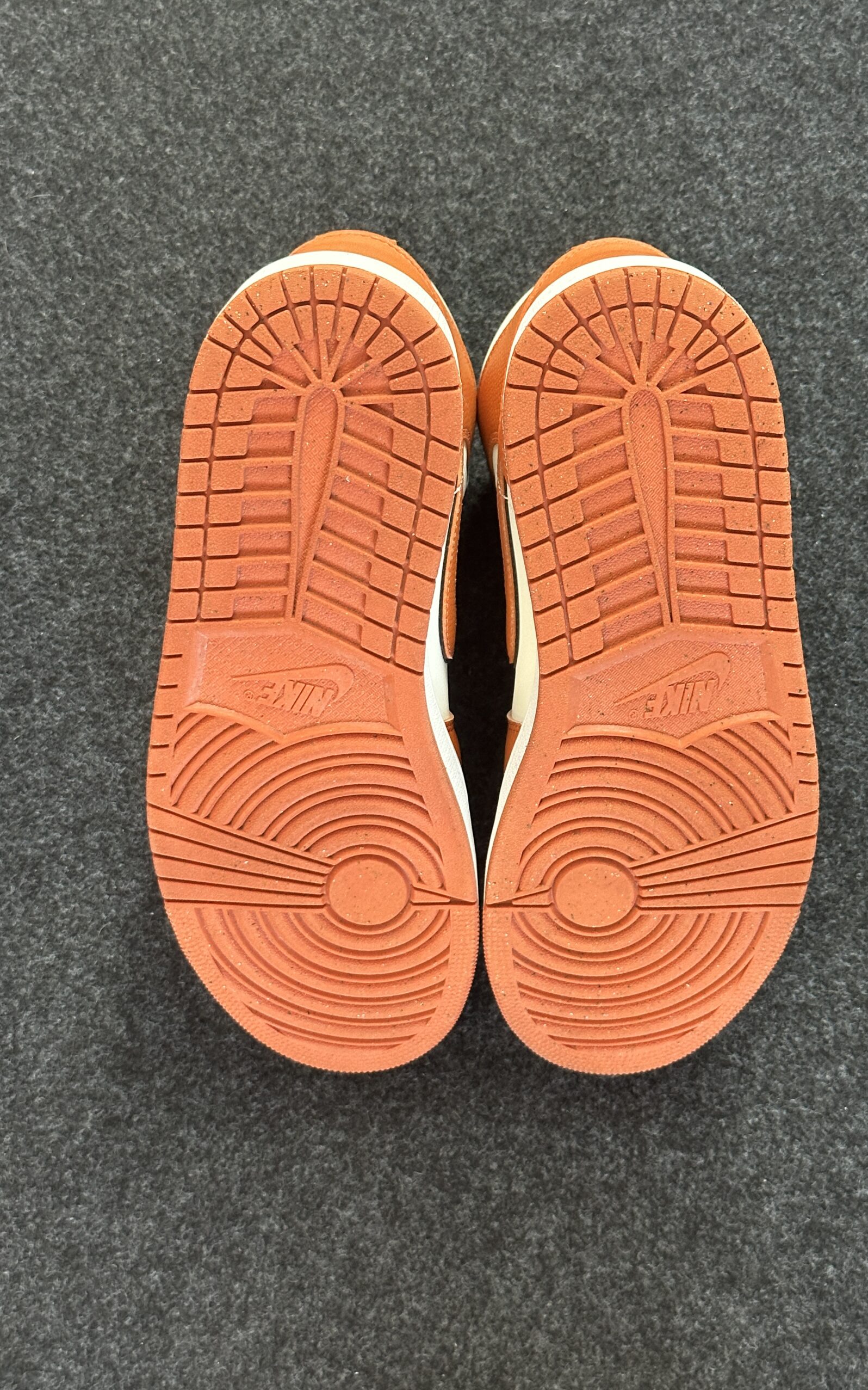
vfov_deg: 39.6
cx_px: 487
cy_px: 696
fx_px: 1931
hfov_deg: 25.3
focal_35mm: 51
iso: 400
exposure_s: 1/33
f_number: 1.78
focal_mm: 6.86
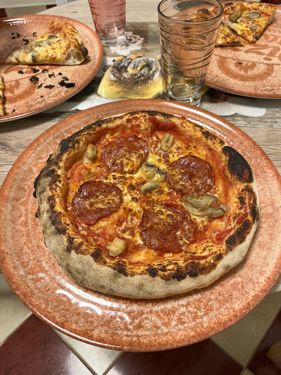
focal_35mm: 26
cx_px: 140
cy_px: 188
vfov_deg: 67.3
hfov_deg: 53.1
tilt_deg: -54.3
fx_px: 281
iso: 160
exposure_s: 1/50
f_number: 1.6
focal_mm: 5.1
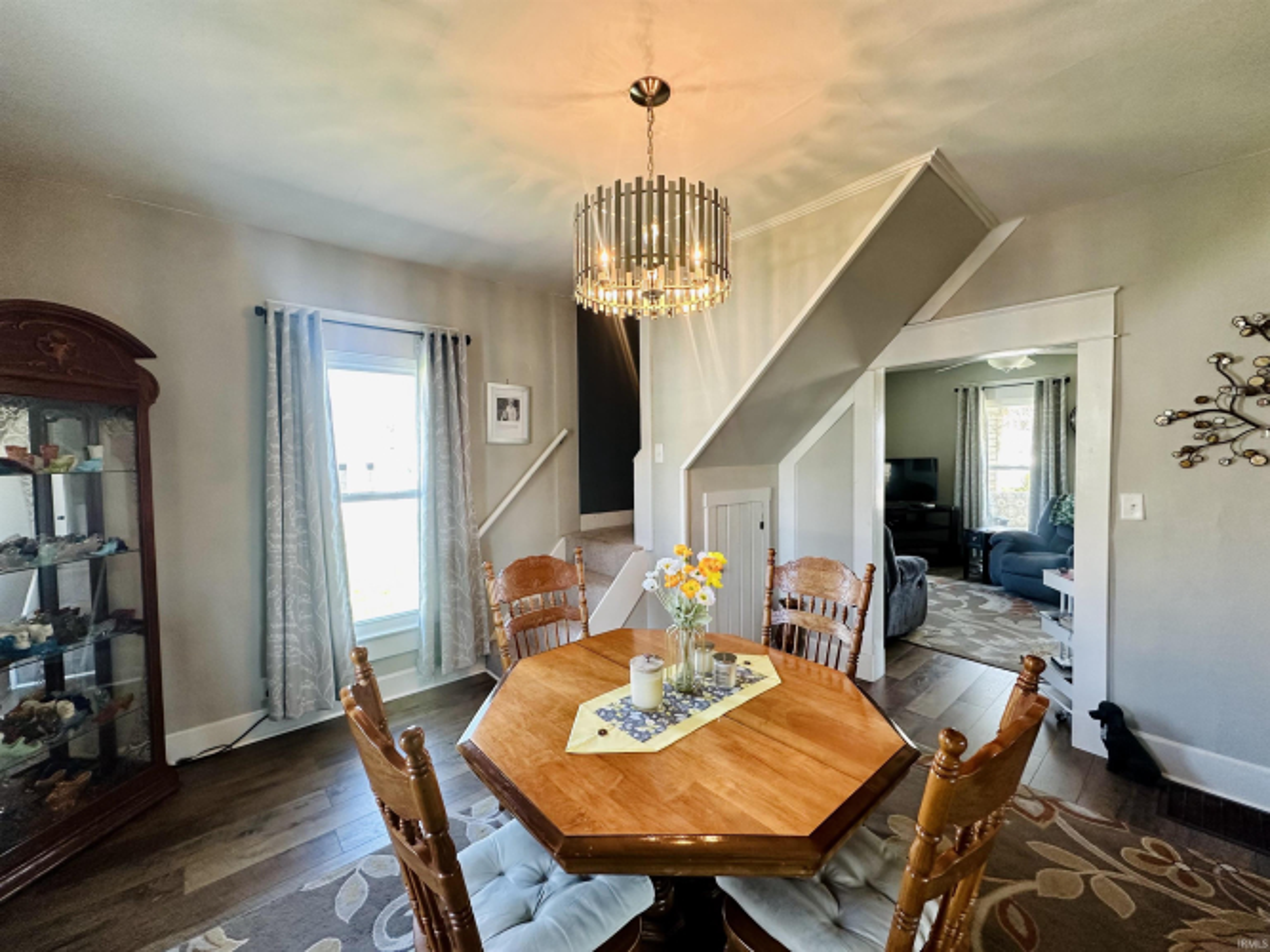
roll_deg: +0.2
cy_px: 476
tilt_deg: -1.4
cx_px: 635
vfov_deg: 85.7
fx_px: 514
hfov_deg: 102.1
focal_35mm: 14
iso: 160
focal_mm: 2.22
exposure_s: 1/60
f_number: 2.2
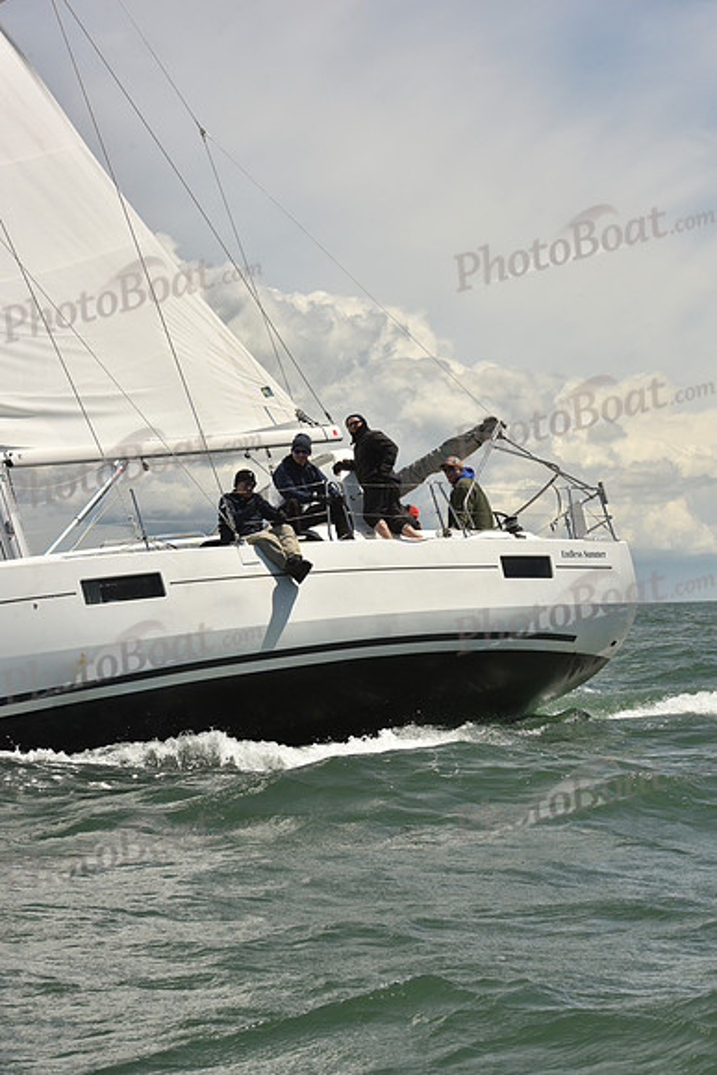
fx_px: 2538
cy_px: 538
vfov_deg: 23.9
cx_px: 358
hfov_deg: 16.1
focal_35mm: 85
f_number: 13
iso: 320
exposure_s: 1/800
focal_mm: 85
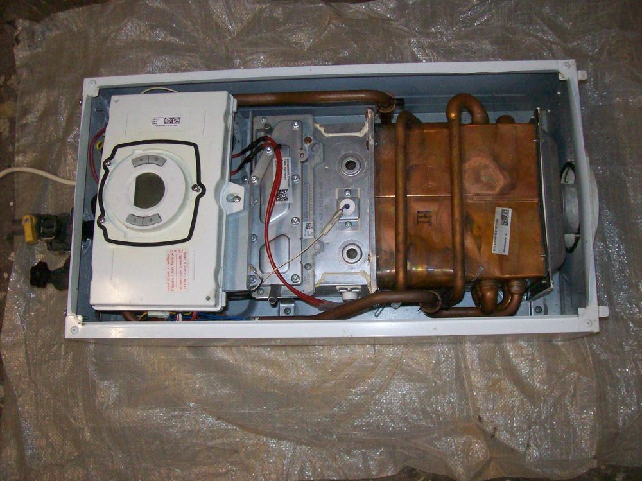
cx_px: 321
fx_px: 667
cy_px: 240
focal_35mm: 36
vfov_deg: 39.6
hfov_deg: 51.4
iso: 400
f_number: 2.7
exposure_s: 1/128
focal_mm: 6
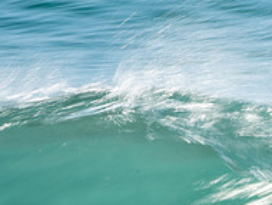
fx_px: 13847
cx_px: 382
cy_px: 239
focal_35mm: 1760
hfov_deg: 1.1
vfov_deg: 0.8
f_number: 22
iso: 100
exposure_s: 1/30
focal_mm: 400
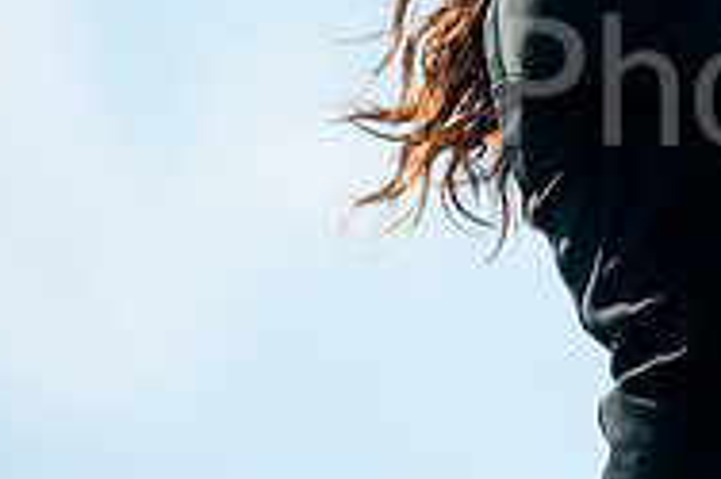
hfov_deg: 2.2
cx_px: 1001
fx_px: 18509
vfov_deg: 1.5
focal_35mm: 925
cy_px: -96
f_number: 7.1
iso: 500
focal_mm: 300
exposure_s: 1/4000
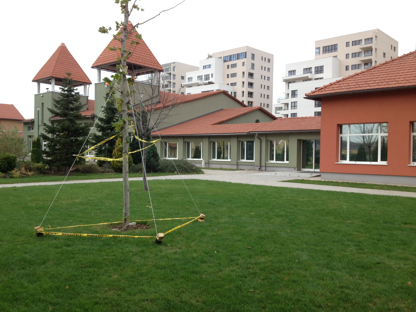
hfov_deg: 52.6
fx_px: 421
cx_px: 208
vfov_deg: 40.7
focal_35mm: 35
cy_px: 156
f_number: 2.4
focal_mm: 4.28
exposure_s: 1/60
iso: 50
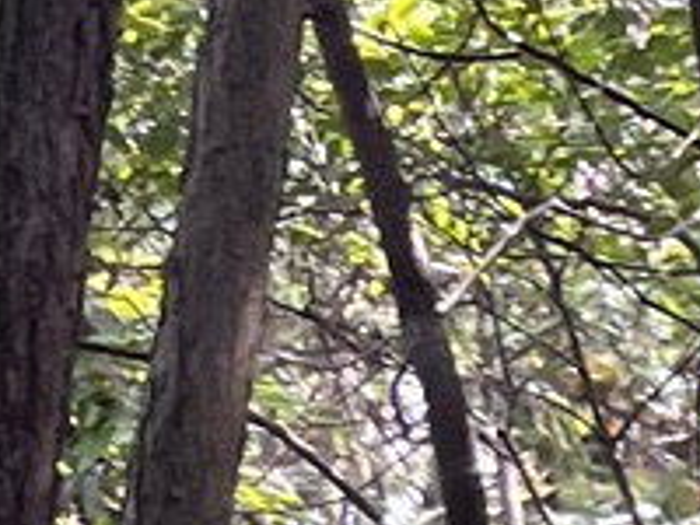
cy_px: 1869
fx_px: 5258
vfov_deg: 5.2
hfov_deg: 7.1
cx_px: 1754
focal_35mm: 260
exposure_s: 1/121
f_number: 1.6
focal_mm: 5.1
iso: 50
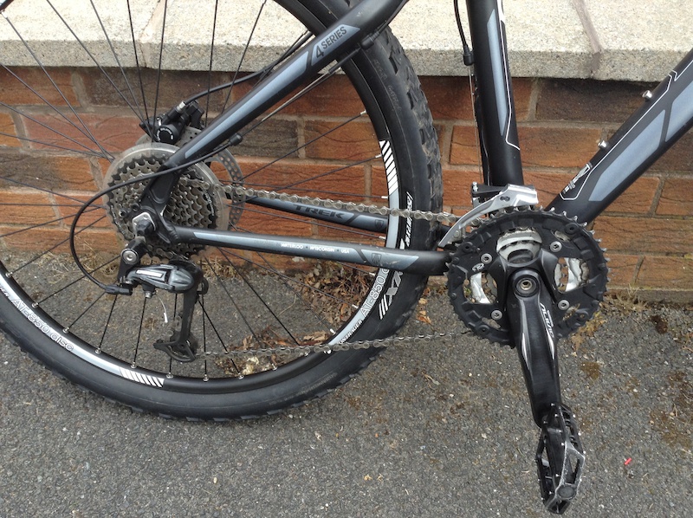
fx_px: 660
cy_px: 259
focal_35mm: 33
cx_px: 346
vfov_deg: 42.9
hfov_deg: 55.4
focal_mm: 3.3
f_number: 2.4
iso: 25
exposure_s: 1/162
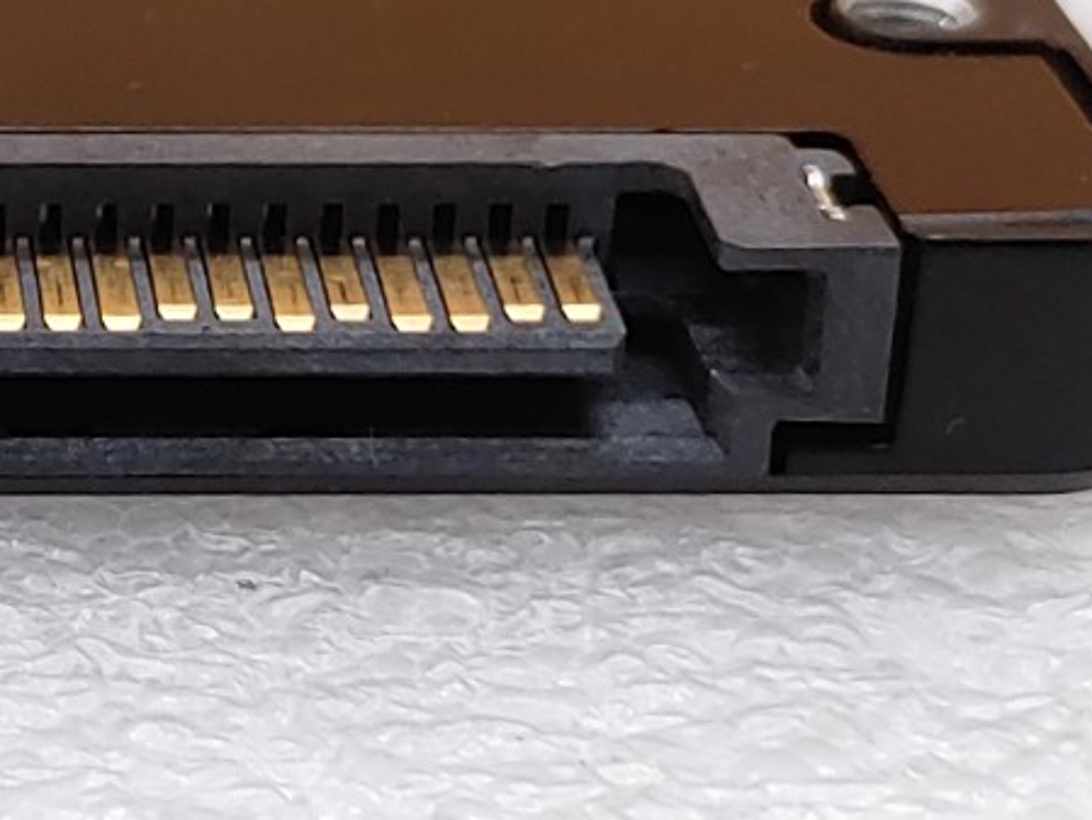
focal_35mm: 141
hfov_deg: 13.5
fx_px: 4449
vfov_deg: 10.5
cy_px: 129
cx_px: -311
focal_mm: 4.36
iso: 50
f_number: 1.8
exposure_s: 1/133
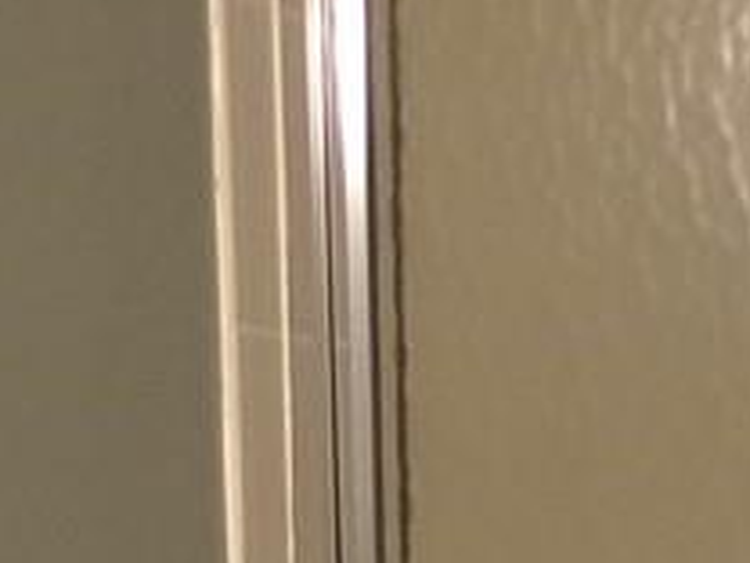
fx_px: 4008
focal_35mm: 185
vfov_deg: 7.1
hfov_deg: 10.5
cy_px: 1729
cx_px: 945
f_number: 3
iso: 200
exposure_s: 1/25
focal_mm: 4.3
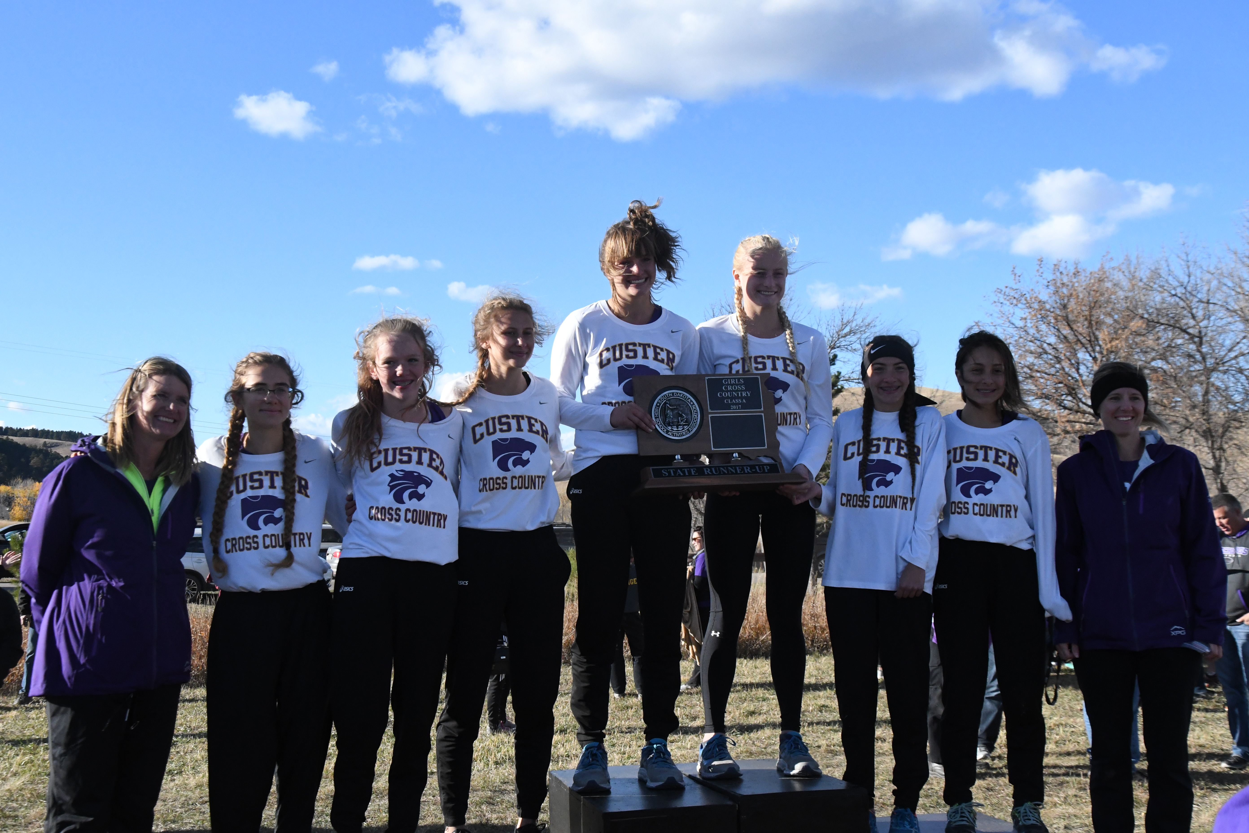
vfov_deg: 28.1
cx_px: 624
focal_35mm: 48
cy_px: 416
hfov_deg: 41.1
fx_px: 1665
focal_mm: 32
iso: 2500
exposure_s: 1/4000
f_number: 8
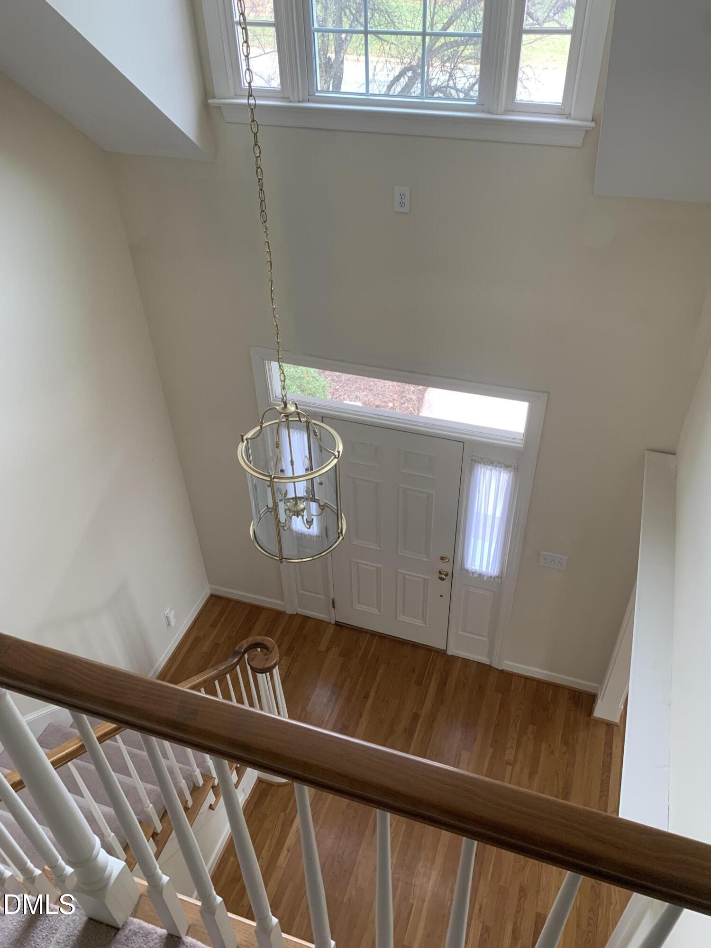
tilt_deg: -39.5
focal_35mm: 26
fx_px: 712
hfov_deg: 53.1
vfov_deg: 67.3
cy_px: 474
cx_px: 356
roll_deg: +1.6
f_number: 1.8
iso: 100
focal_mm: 4.25
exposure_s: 1/74
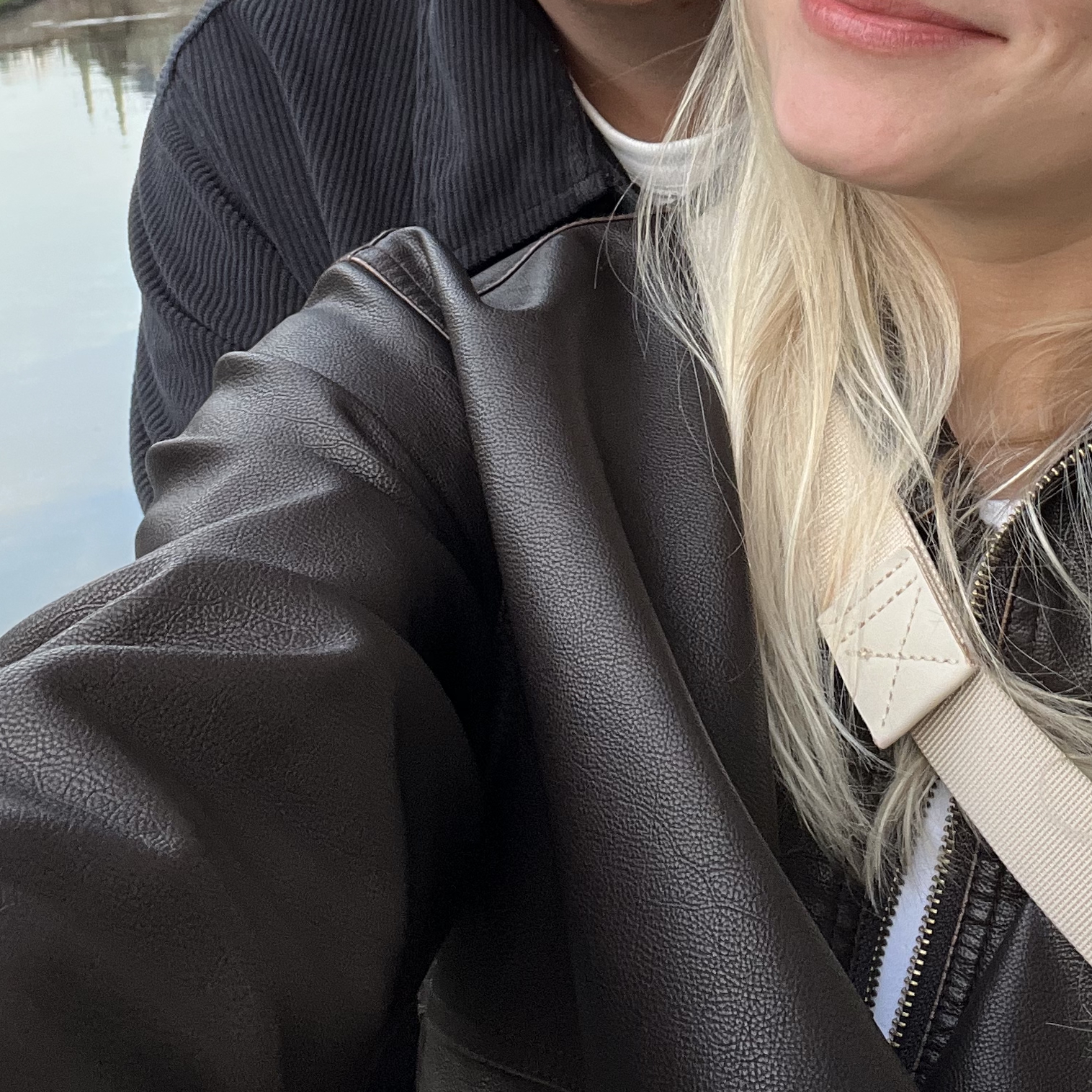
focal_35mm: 54
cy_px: 73
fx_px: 1927
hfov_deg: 31.3
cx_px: 764
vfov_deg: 30.0
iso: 100
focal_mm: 2.71
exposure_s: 1/110
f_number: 2.2
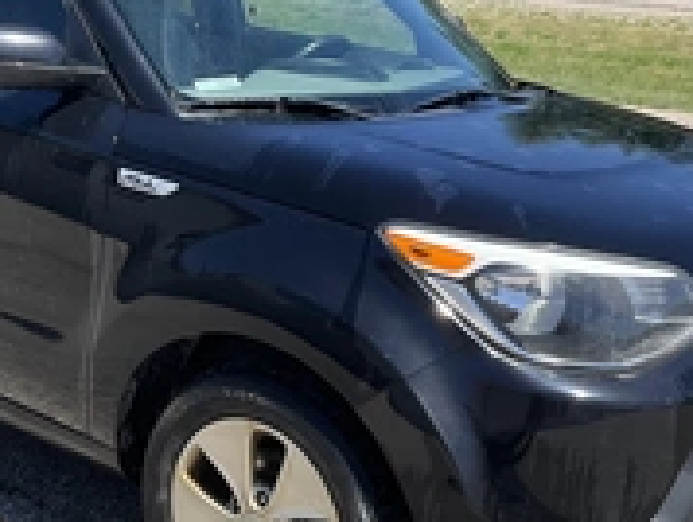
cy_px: 238
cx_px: 276
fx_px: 1303
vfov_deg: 22.6
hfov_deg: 29.7
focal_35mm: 65
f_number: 1.8
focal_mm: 3
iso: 25
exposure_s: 1/1195
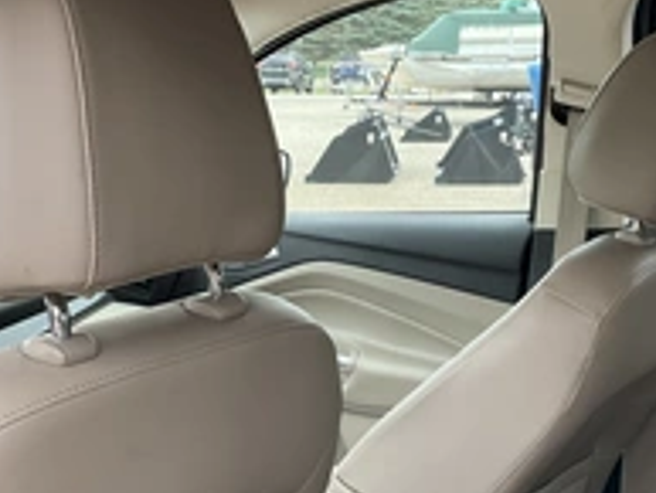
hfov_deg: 32.2
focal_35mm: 60
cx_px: 316
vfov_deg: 24.4
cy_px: 279
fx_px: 1138
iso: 32
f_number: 1.8
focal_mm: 3
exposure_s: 1/122
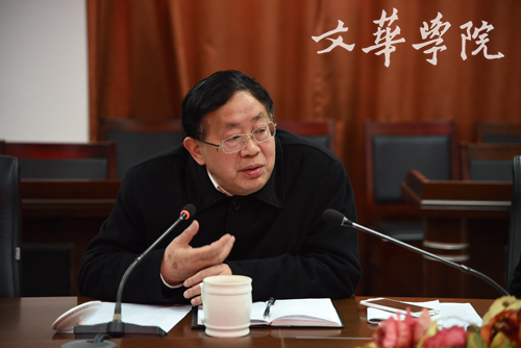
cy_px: 174
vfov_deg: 13.7
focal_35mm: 100
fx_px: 1448
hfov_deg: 20.4
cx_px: 260
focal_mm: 100
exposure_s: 1/100
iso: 2000
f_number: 4
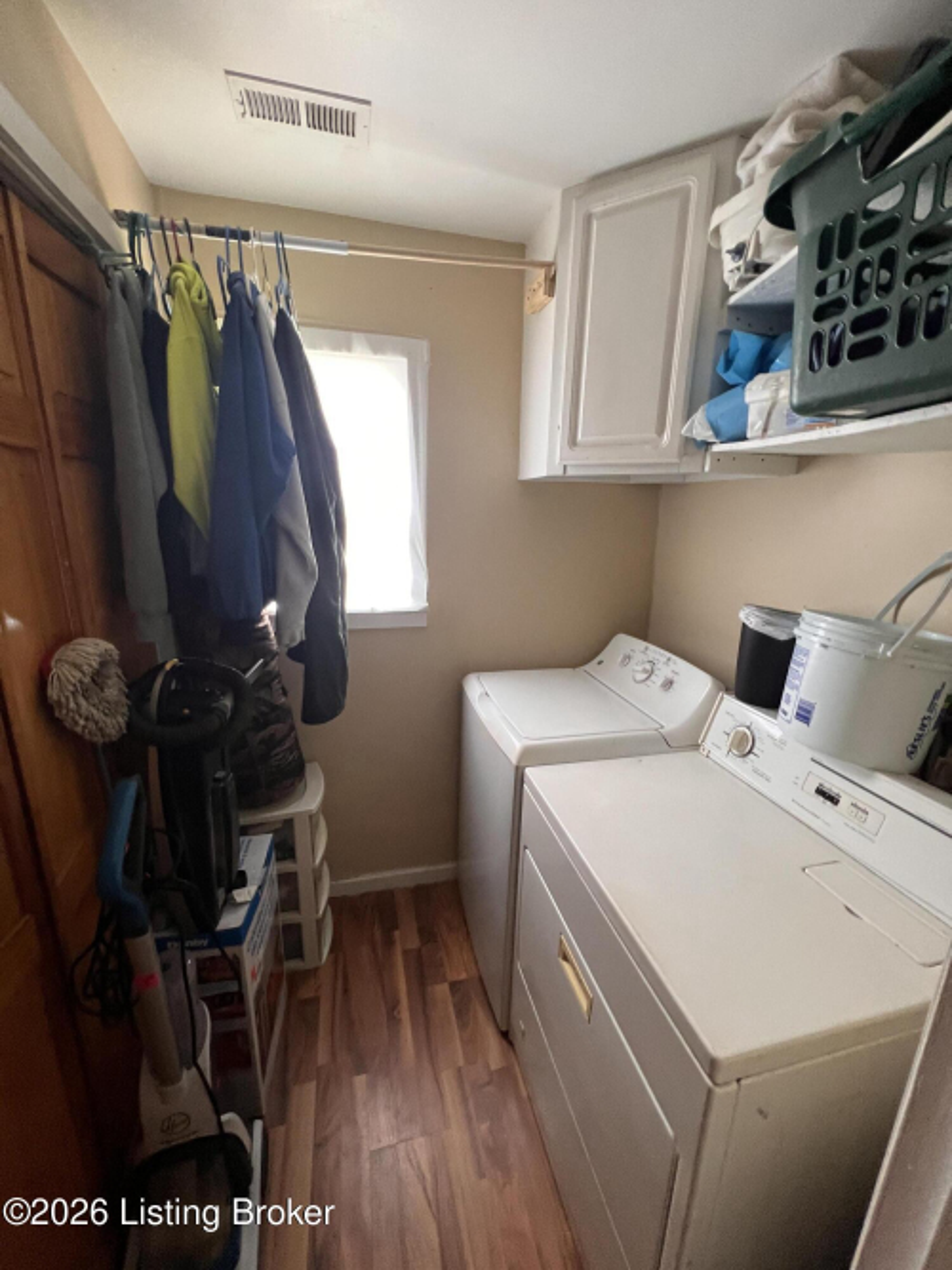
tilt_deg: -13.6
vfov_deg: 106.2
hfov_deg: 89.9
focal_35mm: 13
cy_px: 635
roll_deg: +0.1
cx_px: 476
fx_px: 477
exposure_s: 1/60
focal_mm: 1.57
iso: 250
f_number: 1.8
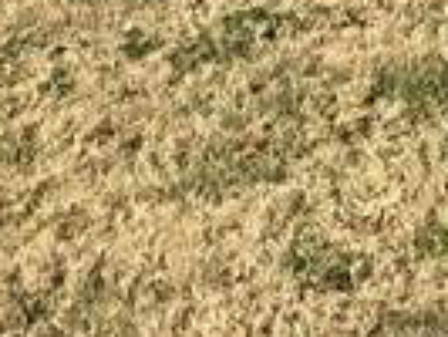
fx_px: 2889
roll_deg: +1.2
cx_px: 1411
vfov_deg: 5.9
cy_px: -859
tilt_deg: +6.1
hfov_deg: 7.6
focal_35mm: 223
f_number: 2.2
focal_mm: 4.15
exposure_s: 1/1221
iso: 25
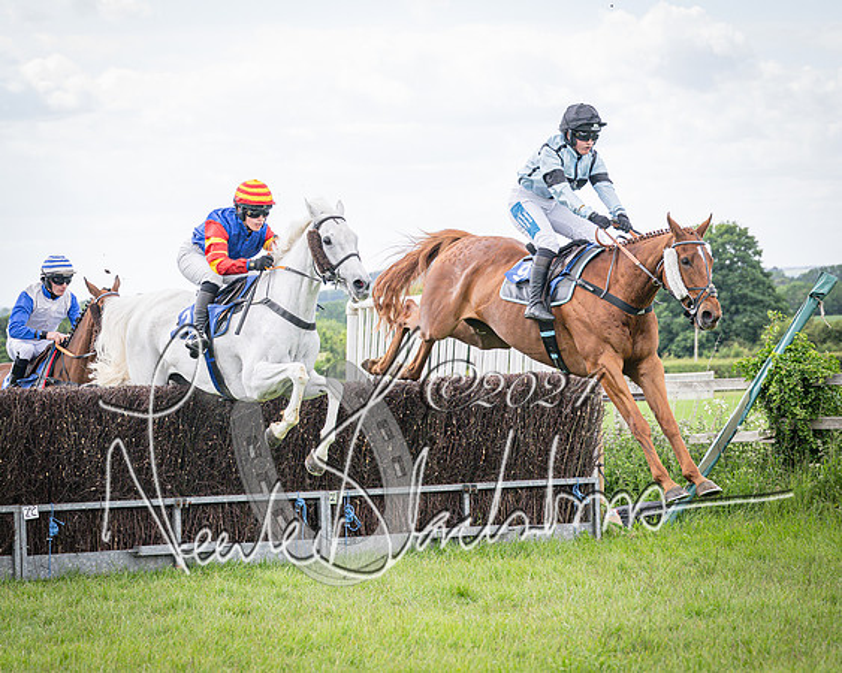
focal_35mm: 130
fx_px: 3227
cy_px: 317
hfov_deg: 14.8
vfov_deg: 11.9
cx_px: 157
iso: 400
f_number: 4
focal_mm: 70
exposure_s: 1/1600
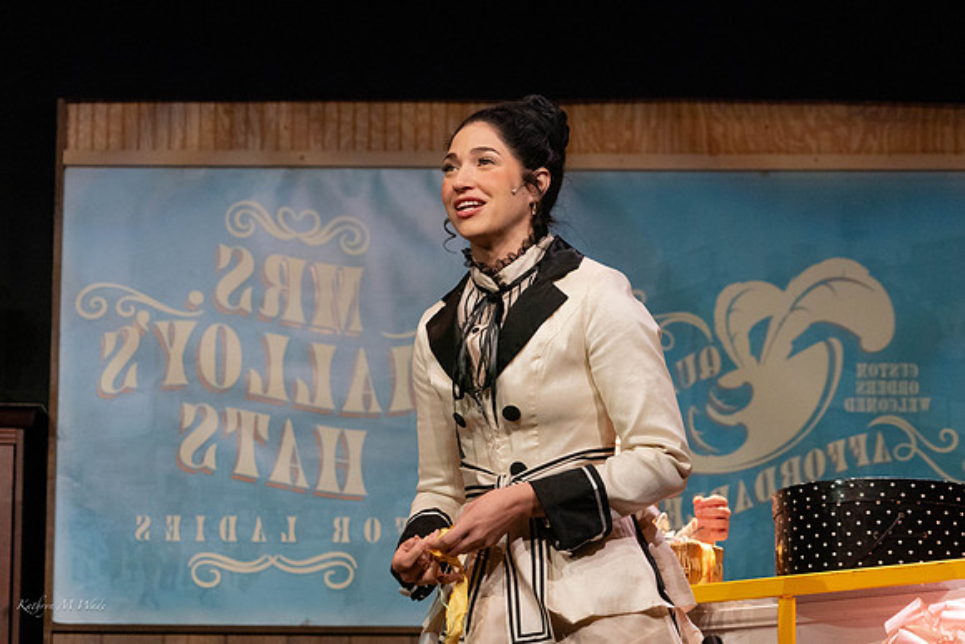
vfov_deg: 11.7
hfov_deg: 17.5
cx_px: 482
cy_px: 322
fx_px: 3137
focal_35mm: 117
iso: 4000
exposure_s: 1/400
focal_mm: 117
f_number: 6.3
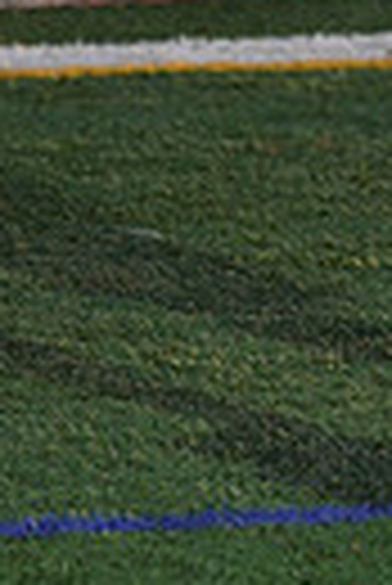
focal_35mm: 1192
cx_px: 746
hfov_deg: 1.2
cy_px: -482
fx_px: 19416
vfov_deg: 1.7
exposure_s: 1/200
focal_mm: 268
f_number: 7.1
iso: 100
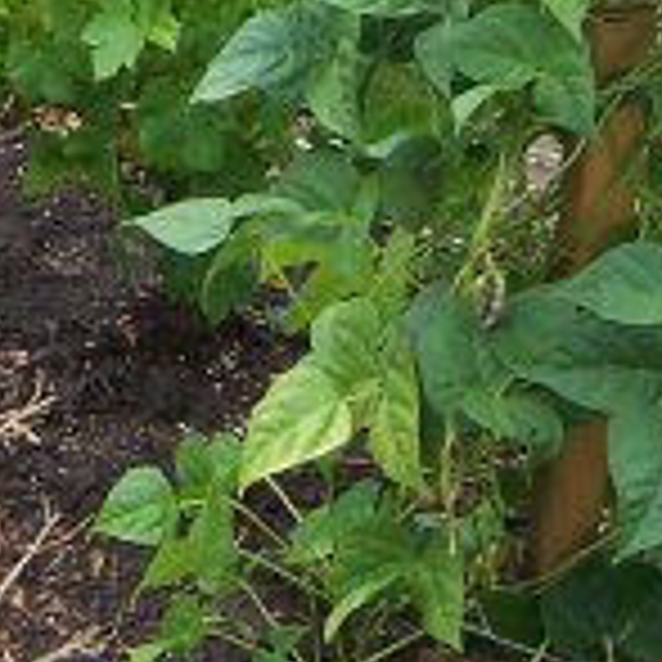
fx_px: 3007
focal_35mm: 139
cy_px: -369
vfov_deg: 11.9
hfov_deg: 12.4
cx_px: 32
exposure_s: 1/250
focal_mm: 5.6
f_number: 3.4
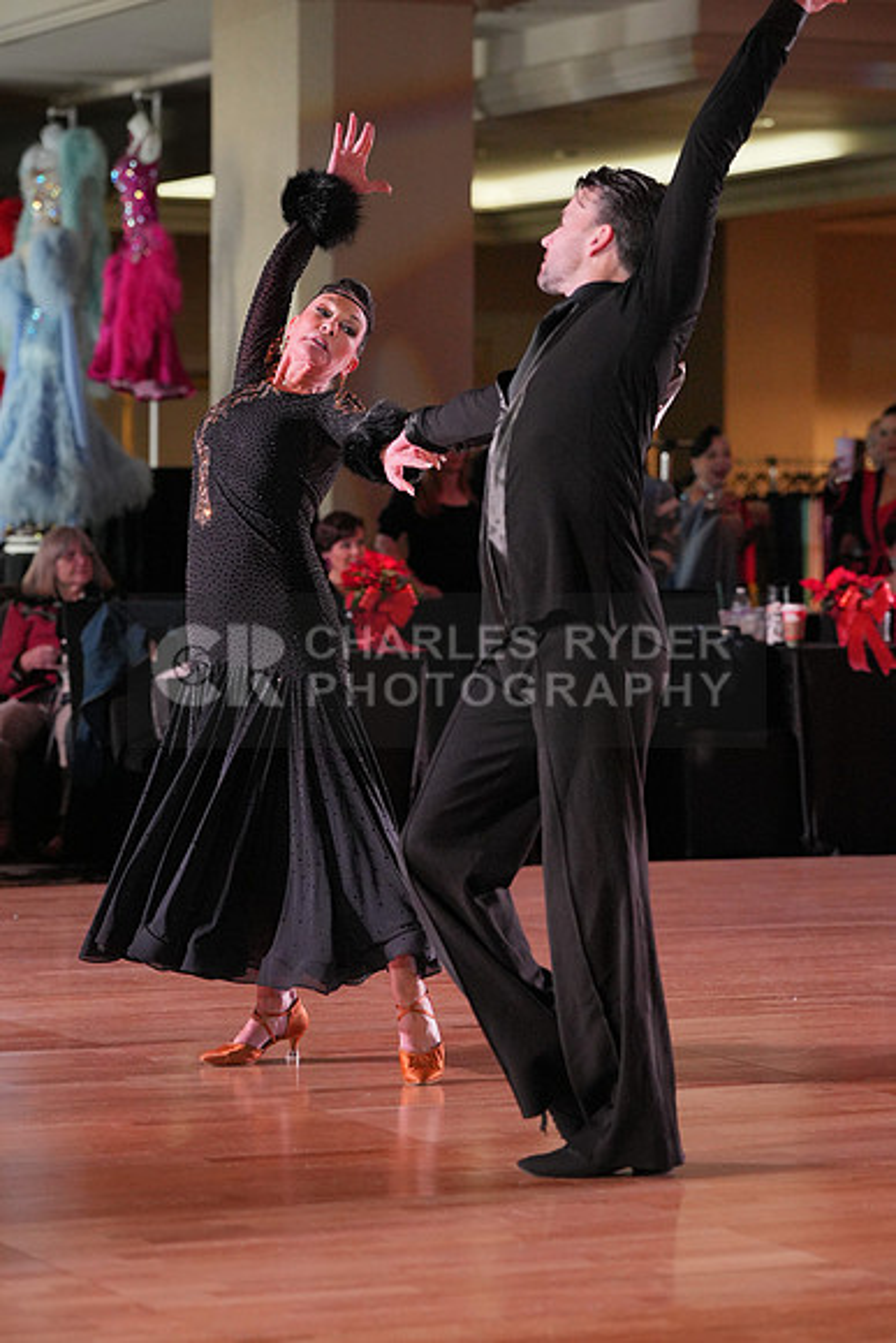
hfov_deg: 11.6
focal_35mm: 118
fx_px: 4402
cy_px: 672
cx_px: 448
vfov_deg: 17.3
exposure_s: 1/500
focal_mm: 118
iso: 3200
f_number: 4
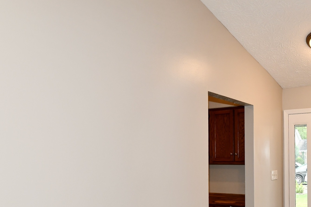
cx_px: 289
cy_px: 168
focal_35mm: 32
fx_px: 276
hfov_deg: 50.8
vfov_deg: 39.4
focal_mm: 14
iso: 640
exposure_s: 1/60
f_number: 6.3
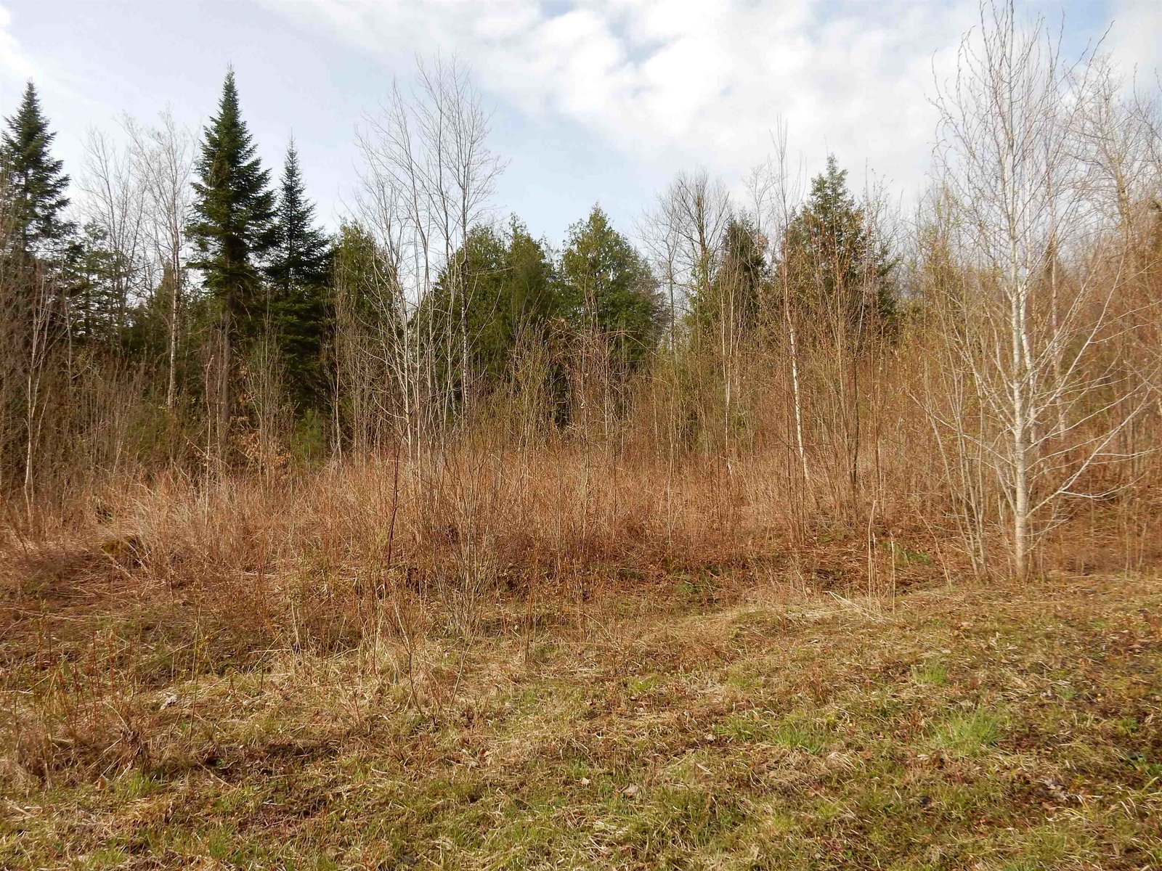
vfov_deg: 54.9
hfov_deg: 69.4
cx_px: 581
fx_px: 839
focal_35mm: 25
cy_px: 436
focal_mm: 4.5
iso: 125
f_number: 3.7
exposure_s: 1/640
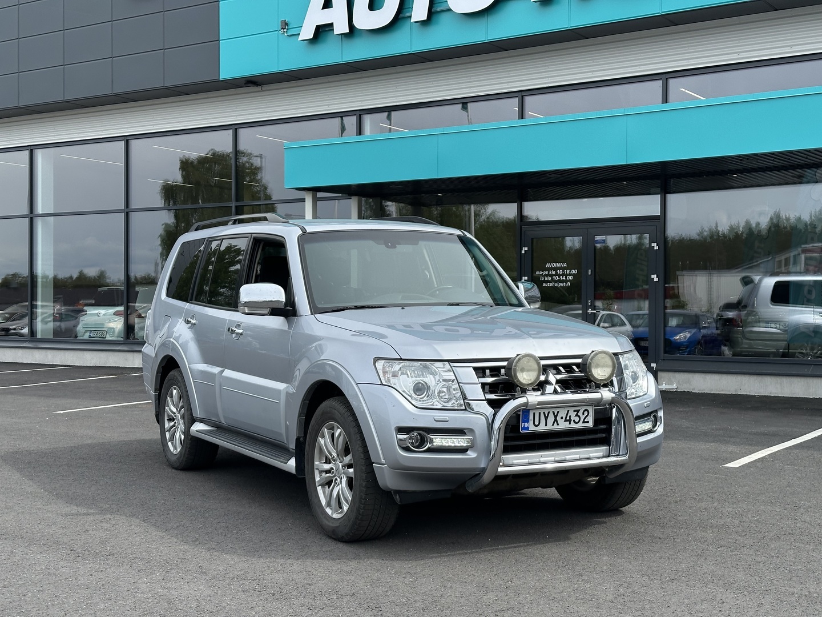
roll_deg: -0.7
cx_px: 411
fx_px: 1140
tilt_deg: +0.1
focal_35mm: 48
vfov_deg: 30.3
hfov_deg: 39.7
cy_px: 308
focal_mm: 6.86
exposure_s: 1/2532
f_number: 1.78
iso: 64
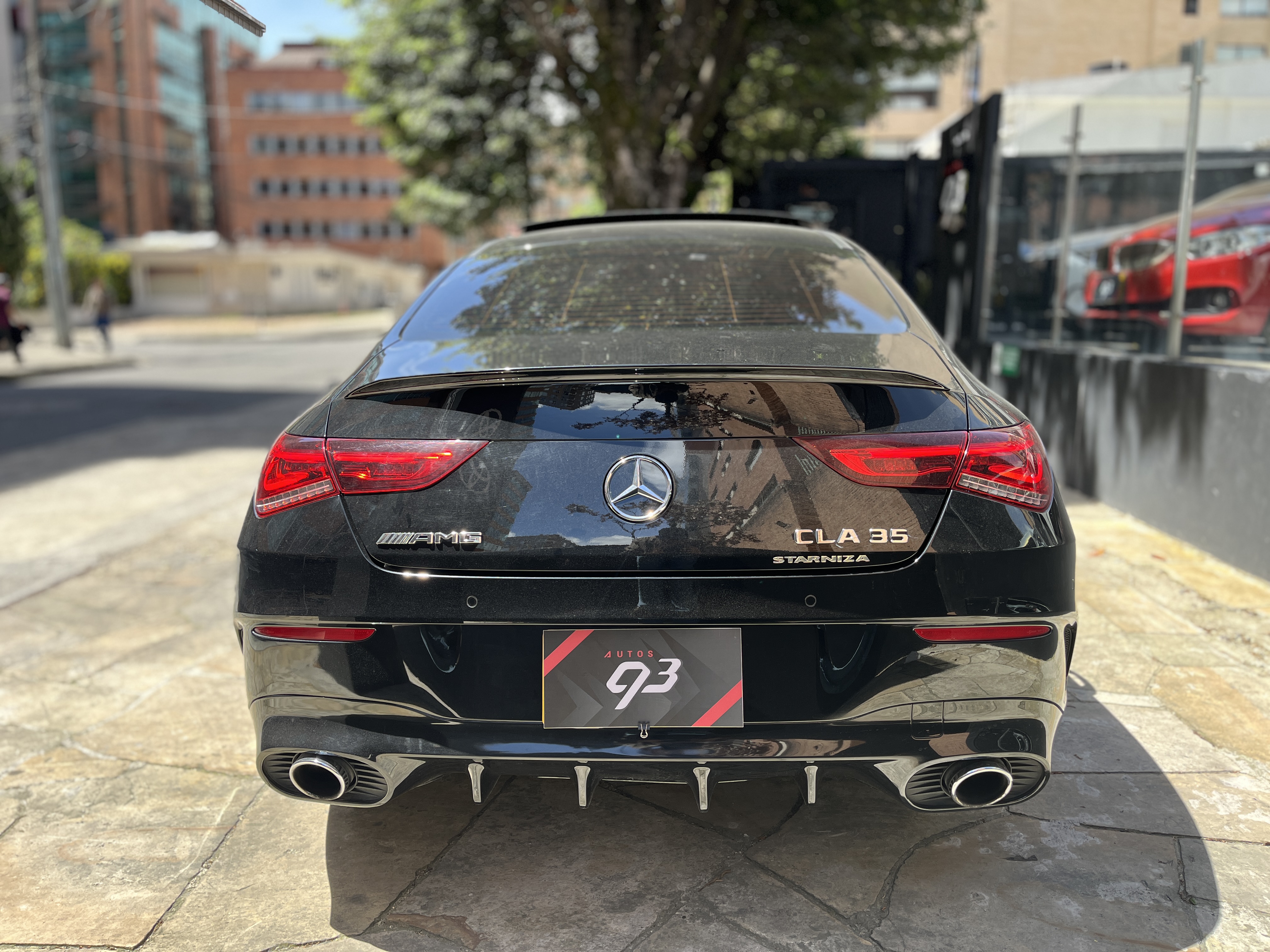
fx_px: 954
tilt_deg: -10.1
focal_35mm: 26
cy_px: 476
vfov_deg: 53.1
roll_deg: +0.1
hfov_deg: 67.3
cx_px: 635
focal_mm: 5.1
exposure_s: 1/680
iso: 50
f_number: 1.6
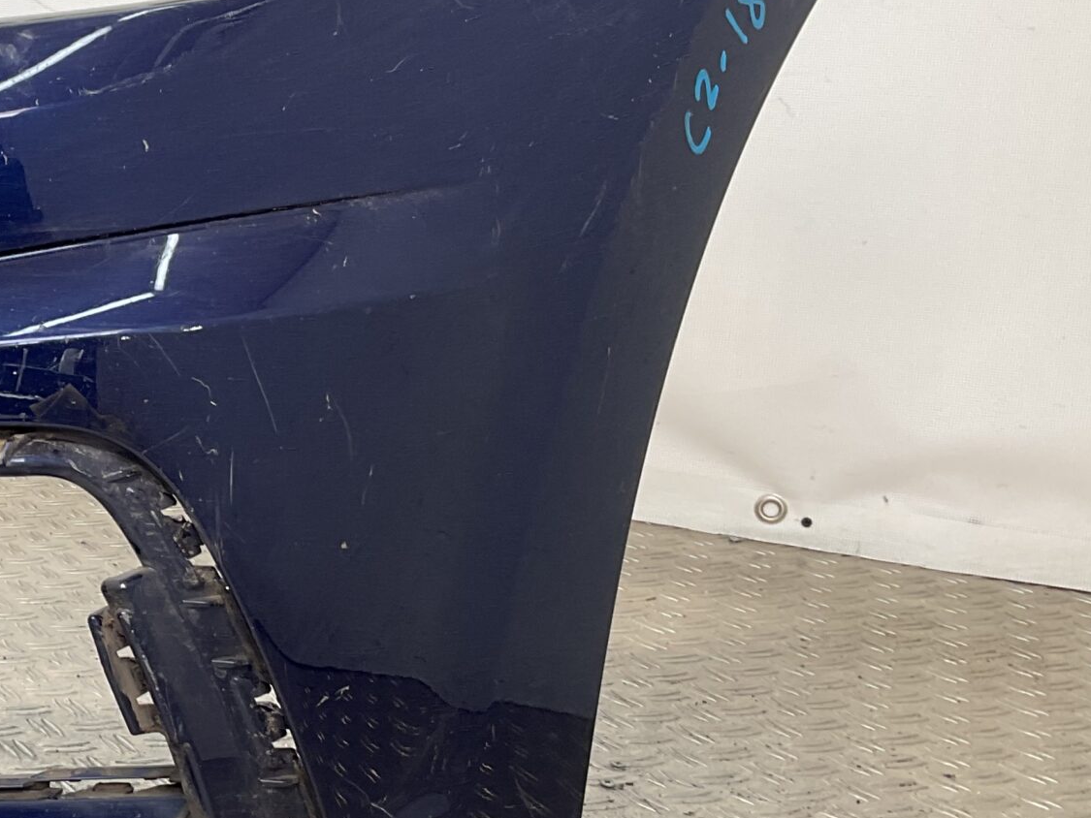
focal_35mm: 66
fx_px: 2080
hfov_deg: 26.7
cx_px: -146
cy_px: 422
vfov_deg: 22.3
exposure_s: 1/120
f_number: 1.8
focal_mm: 3
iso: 20
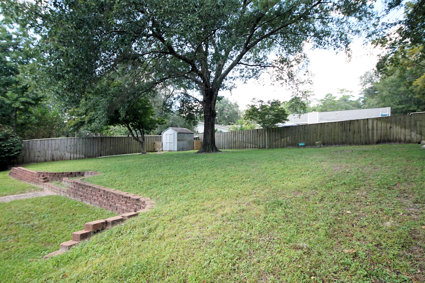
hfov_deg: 90.0
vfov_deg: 67.4
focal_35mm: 18
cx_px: 212
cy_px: 142
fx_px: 213
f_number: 4.5
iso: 125
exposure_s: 1/60
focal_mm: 12
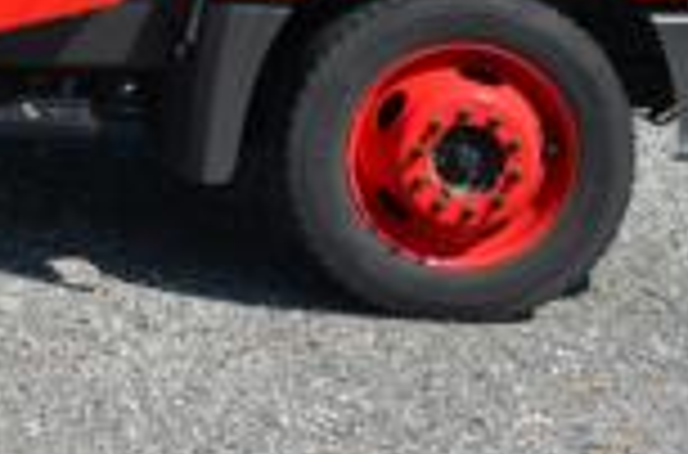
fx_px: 2153
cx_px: -558
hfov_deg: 15.5
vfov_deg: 11.3
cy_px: -330
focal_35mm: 113
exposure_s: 1/250
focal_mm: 18
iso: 100
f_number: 8
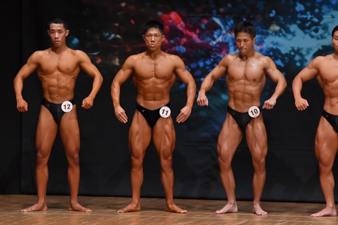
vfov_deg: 4.0
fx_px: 3238
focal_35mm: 345
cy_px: 112
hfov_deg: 6.0
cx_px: 169
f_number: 5.6
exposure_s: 1/400
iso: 6400
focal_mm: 230
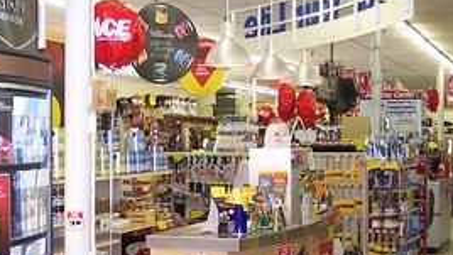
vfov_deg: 16.8
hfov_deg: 29.3
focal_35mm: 72
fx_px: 865
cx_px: 180
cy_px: 115
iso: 140
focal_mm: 6.3
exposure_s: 1/60
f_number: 2.8
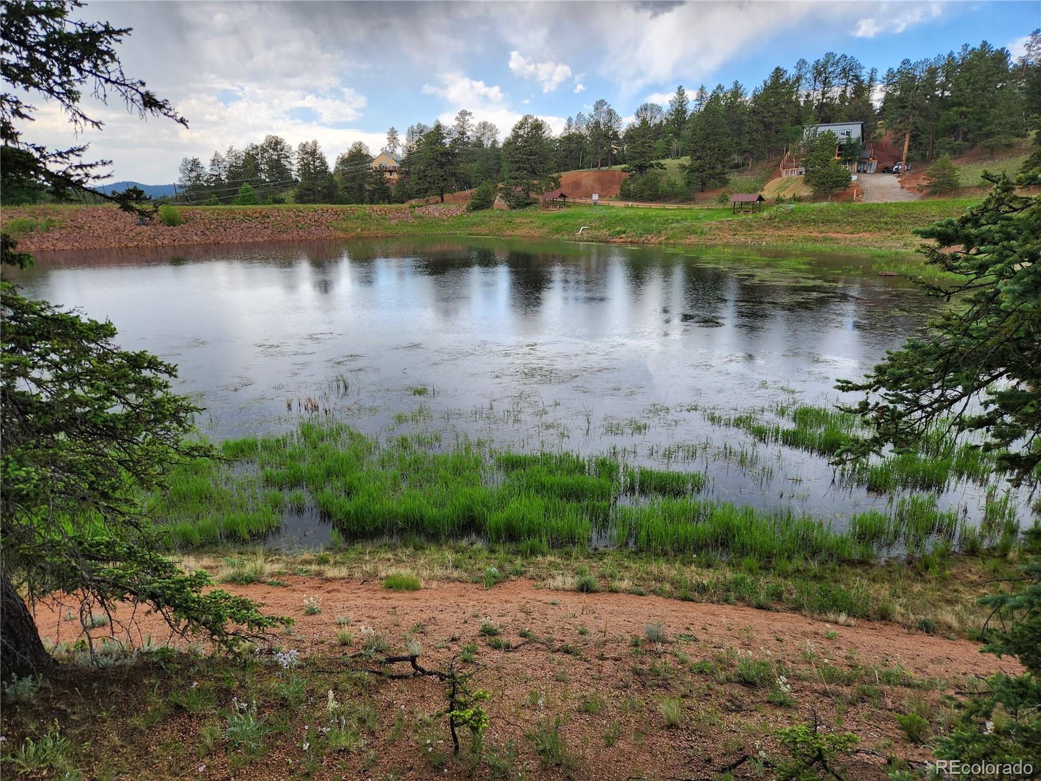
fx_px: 692
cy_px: 390
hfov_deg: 73.9
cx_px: 520
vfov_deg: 58.9
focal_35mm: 23
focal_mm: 5.4
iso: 20
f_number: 1.8
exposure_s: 1/257
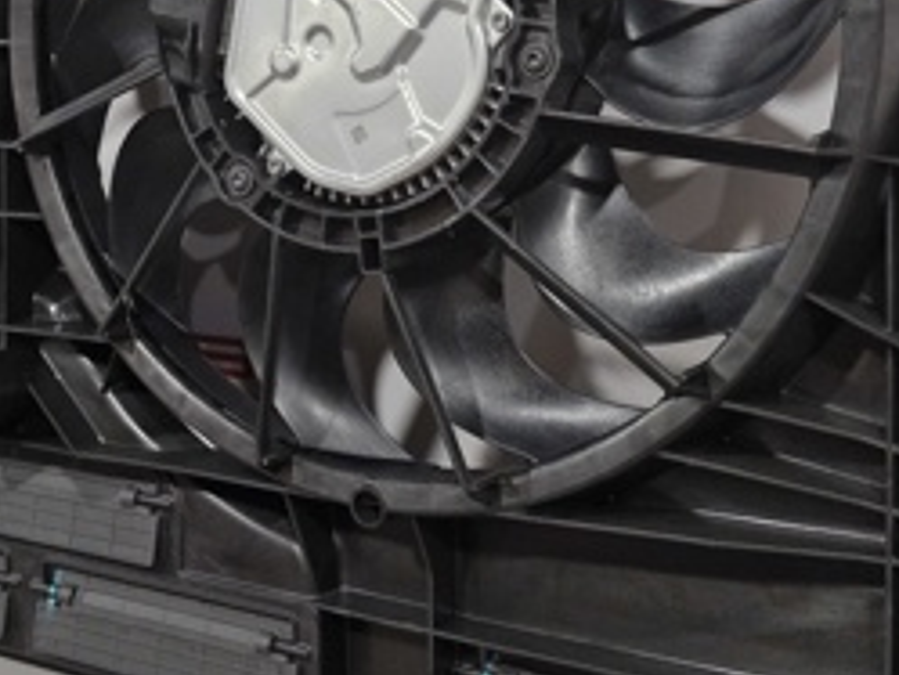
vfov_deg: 24.4
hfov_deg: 32.3
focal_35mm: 59
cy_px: 119
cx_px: 282
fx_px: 1533
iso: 320
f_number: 1.8
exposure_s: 1/100
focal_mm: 5.54
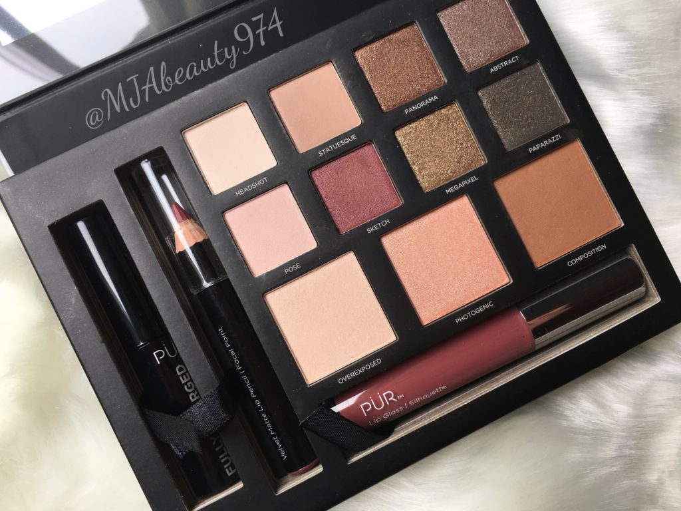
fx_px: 571
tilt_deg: -86.5
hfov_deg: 61.7
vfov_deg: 48.2
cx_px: 340
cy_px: 256
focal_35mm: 29
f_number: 2.2
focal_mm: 4.15
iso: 25
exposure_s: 1/206
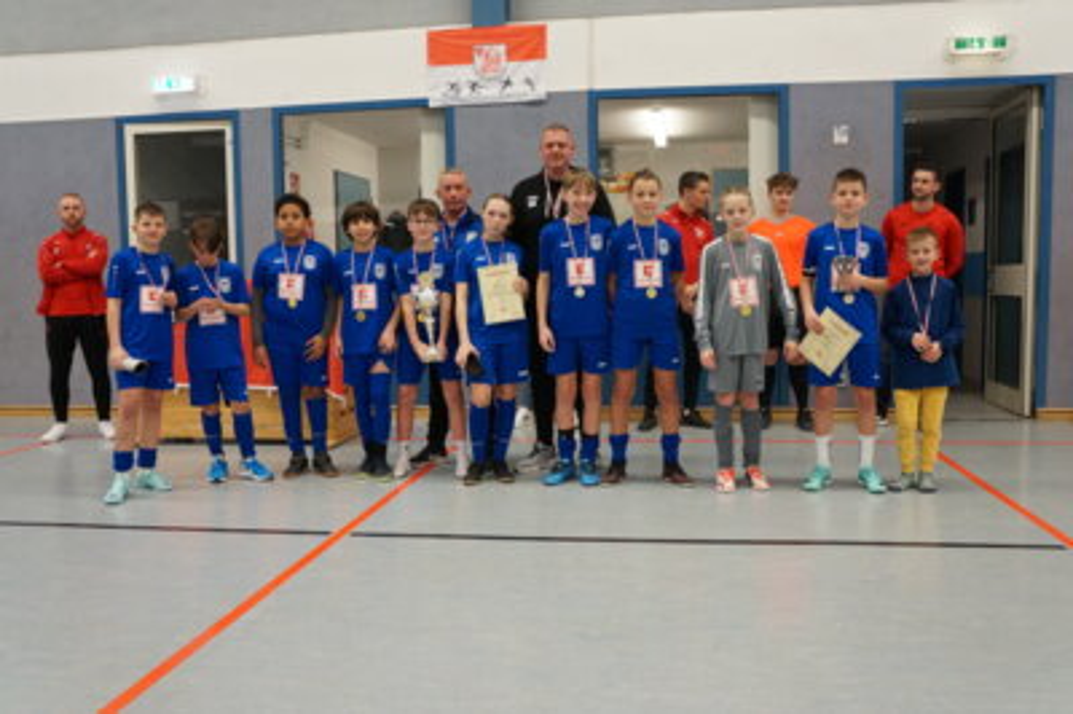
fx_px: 893
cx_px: 536
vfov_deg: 43.5
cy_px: 357
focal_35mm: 30
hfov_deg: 62.0
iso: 2000
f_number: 7.1
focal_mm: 20
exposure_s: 1/60
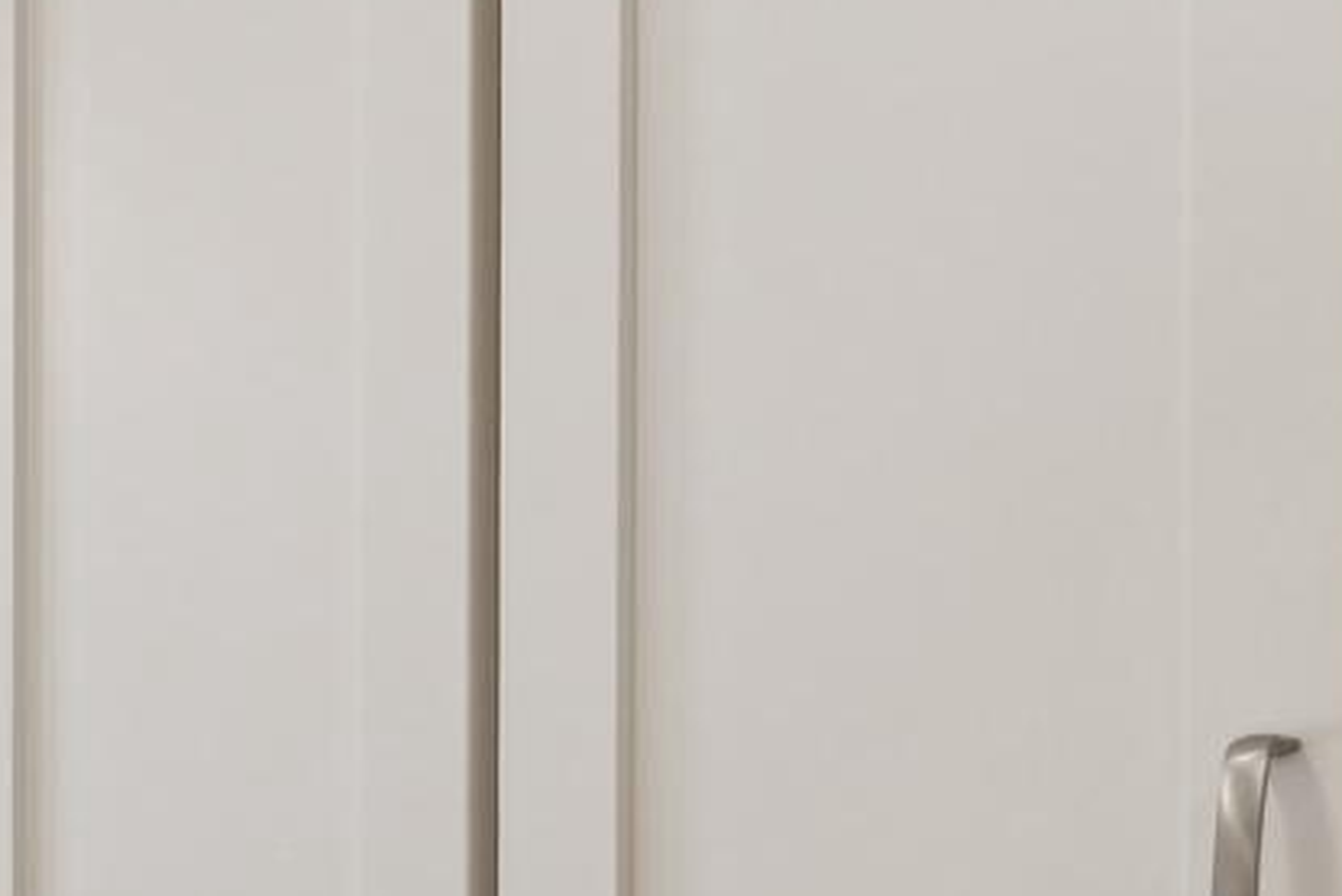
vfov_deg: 16.6
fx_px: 2759
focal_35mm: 74
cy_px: 1389
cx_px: -582
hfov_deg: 23.0
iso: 250
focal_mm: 10
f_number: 9
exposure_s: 1/25
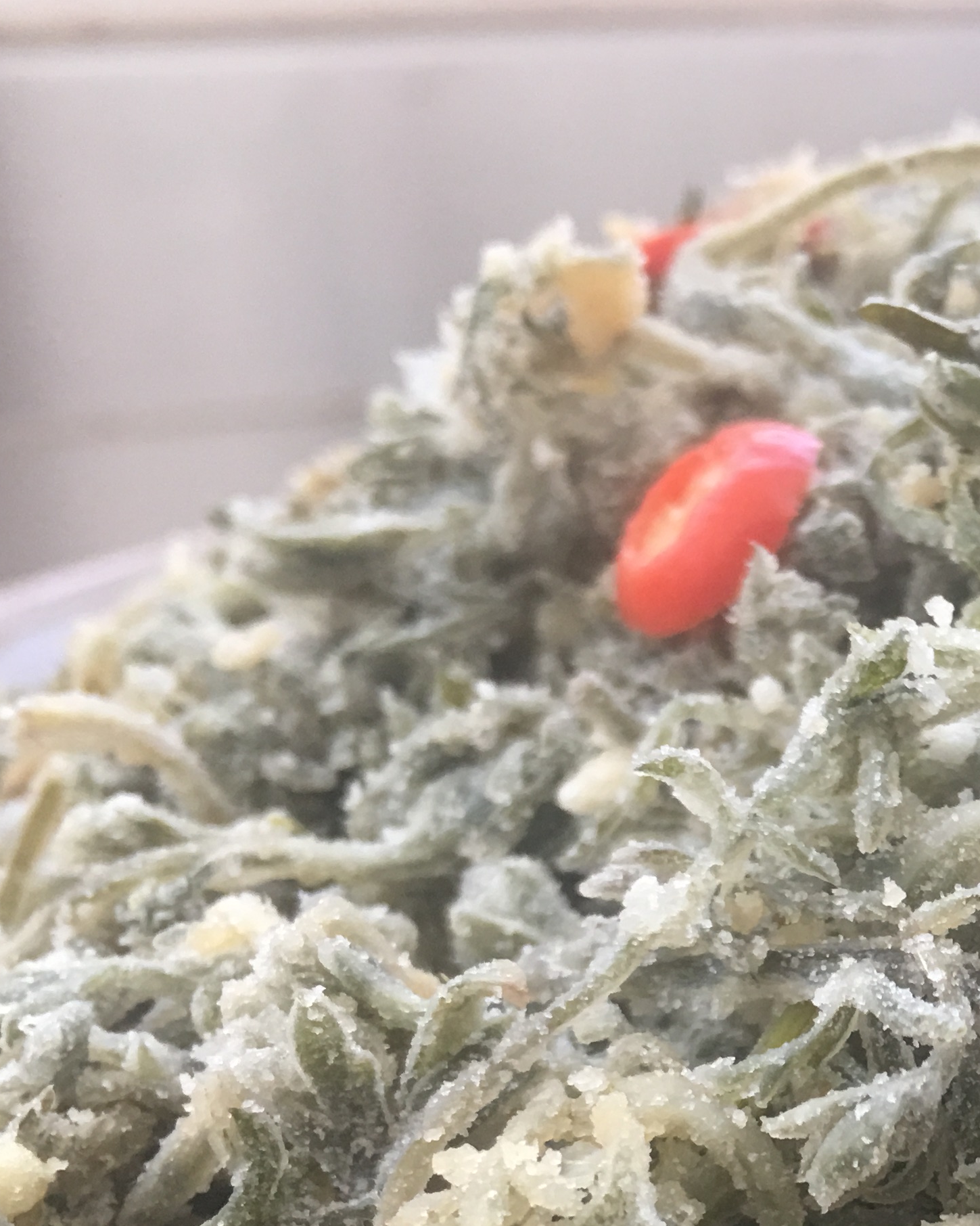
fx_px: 2285
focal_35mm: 63
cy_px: 991
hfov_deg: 22.2
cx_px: 1202
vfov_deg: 29.3
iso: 50
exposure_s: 1/33
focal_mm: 4.15
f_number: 2.2
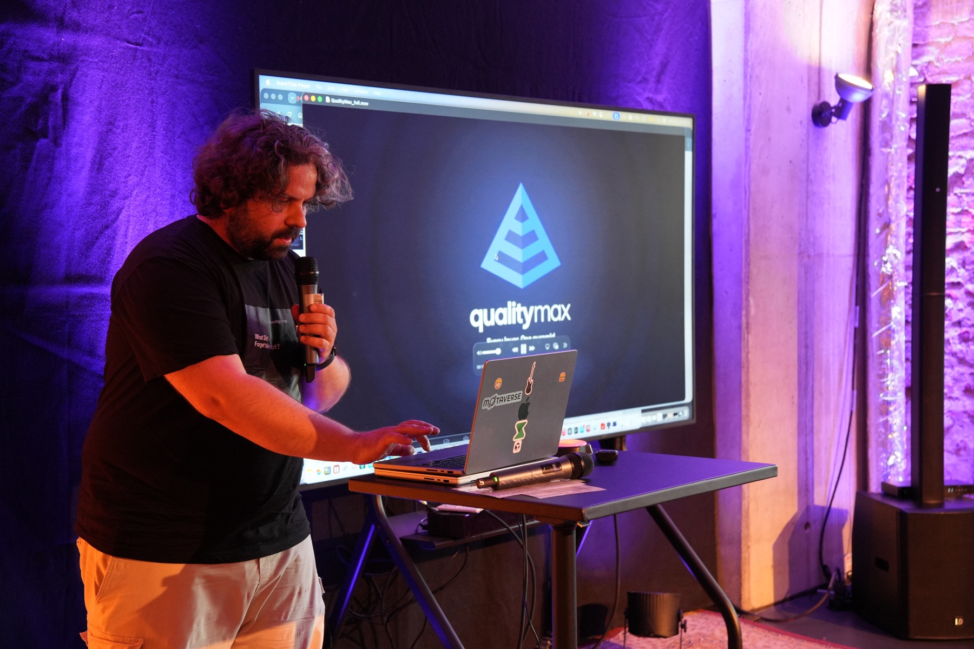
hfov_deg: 40.0
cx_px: 487
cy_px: 324
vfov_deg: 27.3
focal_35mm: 50
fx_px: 1339
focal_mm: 33
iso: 1600
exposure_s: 1/160
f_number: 2.8
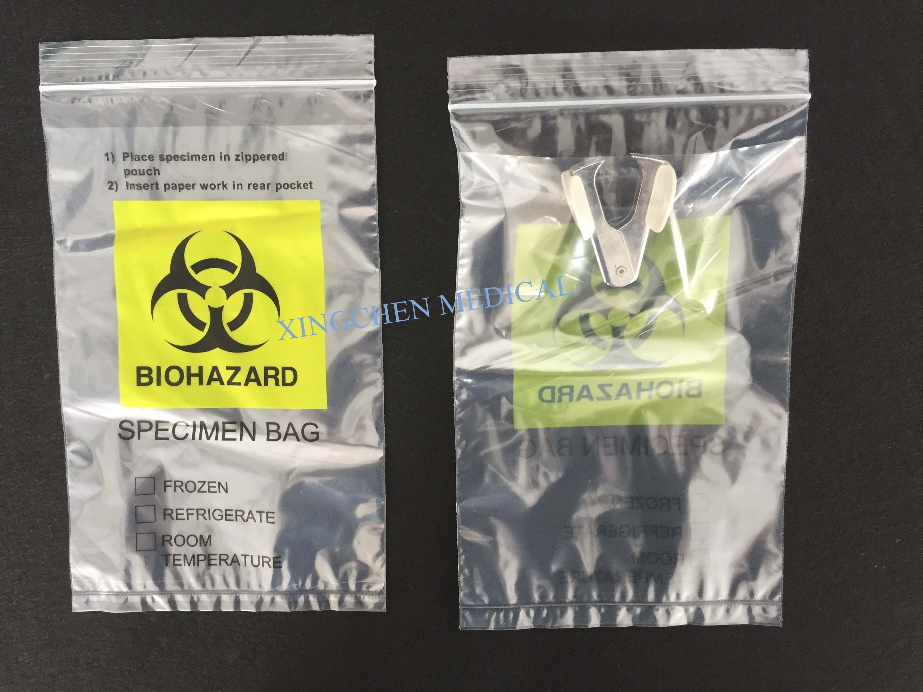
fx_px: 773
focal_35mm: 29
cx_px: 462
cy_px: 346
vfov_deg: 48.2
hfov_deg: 61.7
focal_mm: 4.15
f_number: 2.2
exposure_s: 1/33
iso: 125
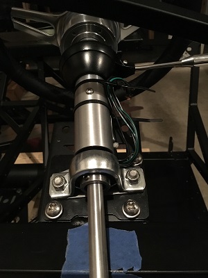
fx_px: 232
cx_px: 104
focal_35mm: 29
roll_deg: +4.2
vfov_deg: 61.7
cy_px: 139
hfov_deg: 48.2
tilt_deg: -35.4
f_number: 2.2
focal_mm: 4.15
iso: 640
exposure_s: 1/15
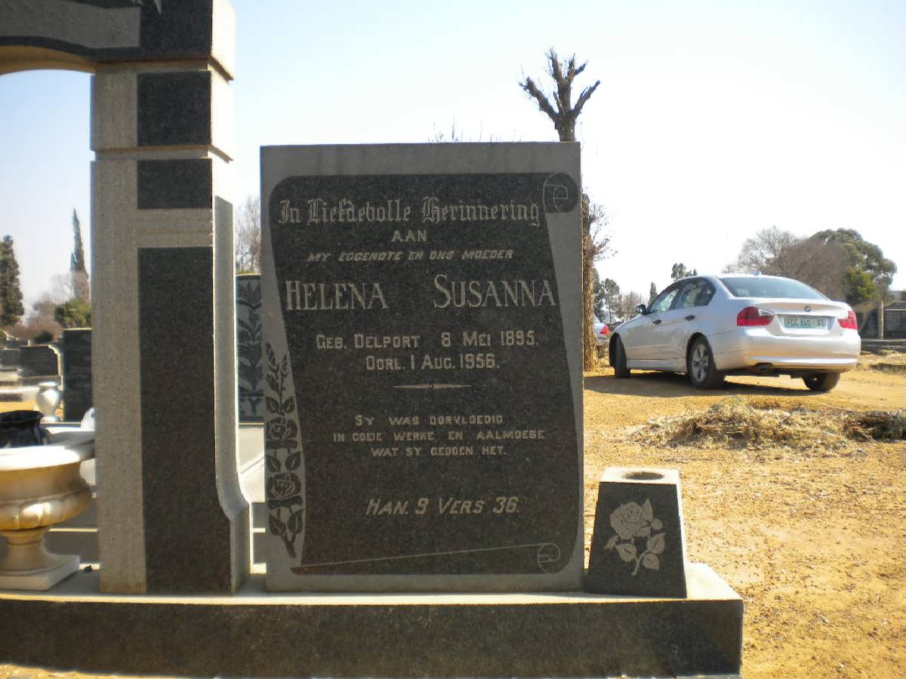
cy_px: 340
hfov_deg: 52.6
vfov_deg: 40.7
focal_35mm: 35
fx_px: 916
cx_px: 453
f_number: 4.6
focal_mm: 6.3
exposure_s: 1/282
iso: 80
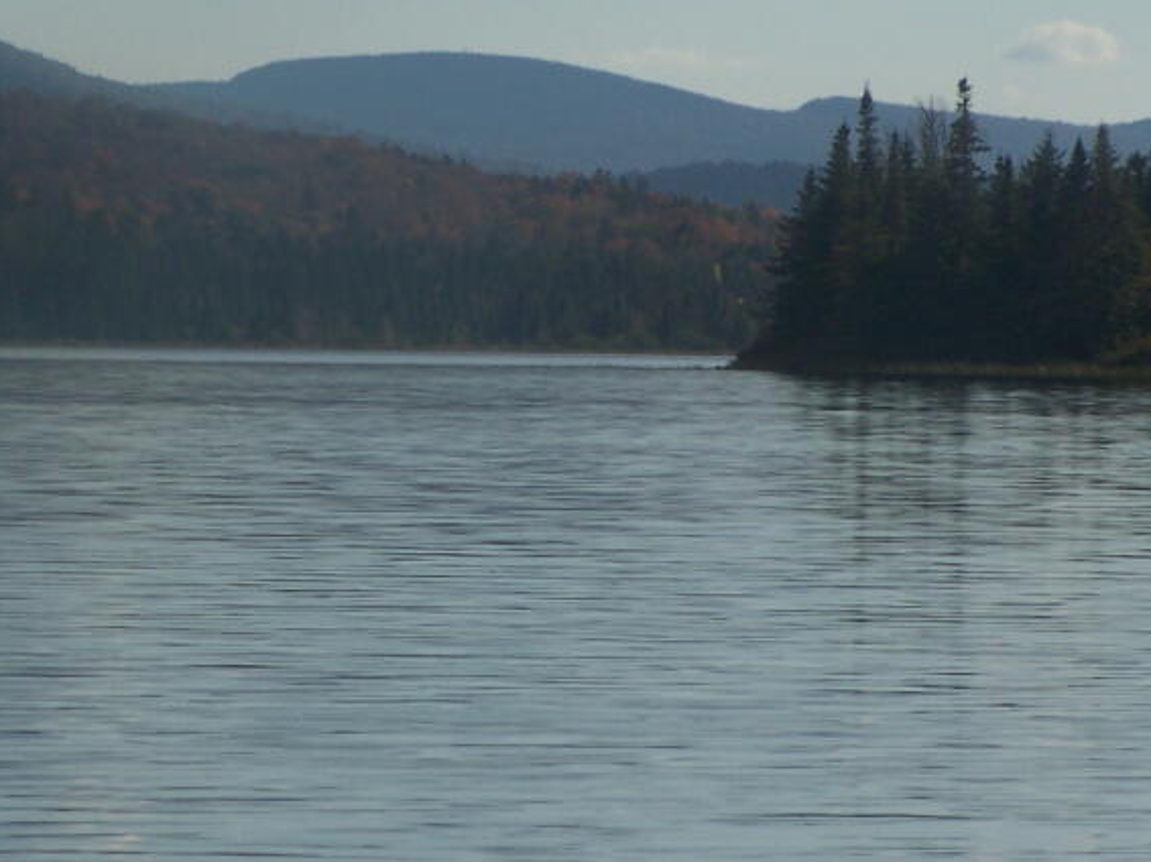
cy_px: 289
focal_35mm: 306
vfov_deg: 4.9
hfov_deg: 6.5
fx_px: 10170
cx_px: 384
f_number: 6.3
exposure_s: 1/800
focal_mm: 28
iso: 80
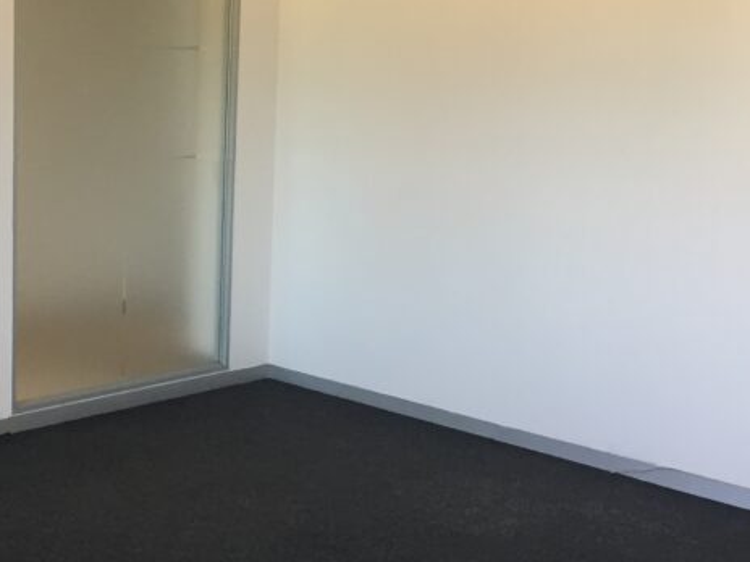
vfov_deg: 22.9
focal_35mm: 64
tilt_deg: -9.9
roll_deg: -2.4
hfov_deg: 29.9
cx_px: 220
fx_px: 1387
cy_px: 252
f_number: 2.2
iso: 40
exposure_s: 1/33
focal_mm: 4.15
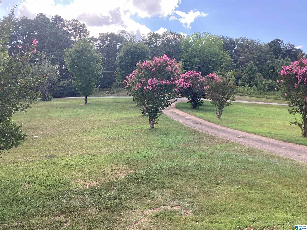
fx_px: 275
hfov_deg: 58.4
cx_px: 154
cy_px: 115
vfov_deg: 45.4
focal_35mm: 31
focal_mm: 3.3
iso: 25
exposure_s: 1/193
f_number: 2.4
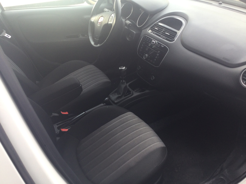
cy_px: 92
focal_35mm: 31
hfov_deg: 58.4
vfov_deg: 45.4
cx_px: 123
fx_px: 220
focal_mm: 3.3
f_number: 2.4
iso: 32
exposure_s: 1/100
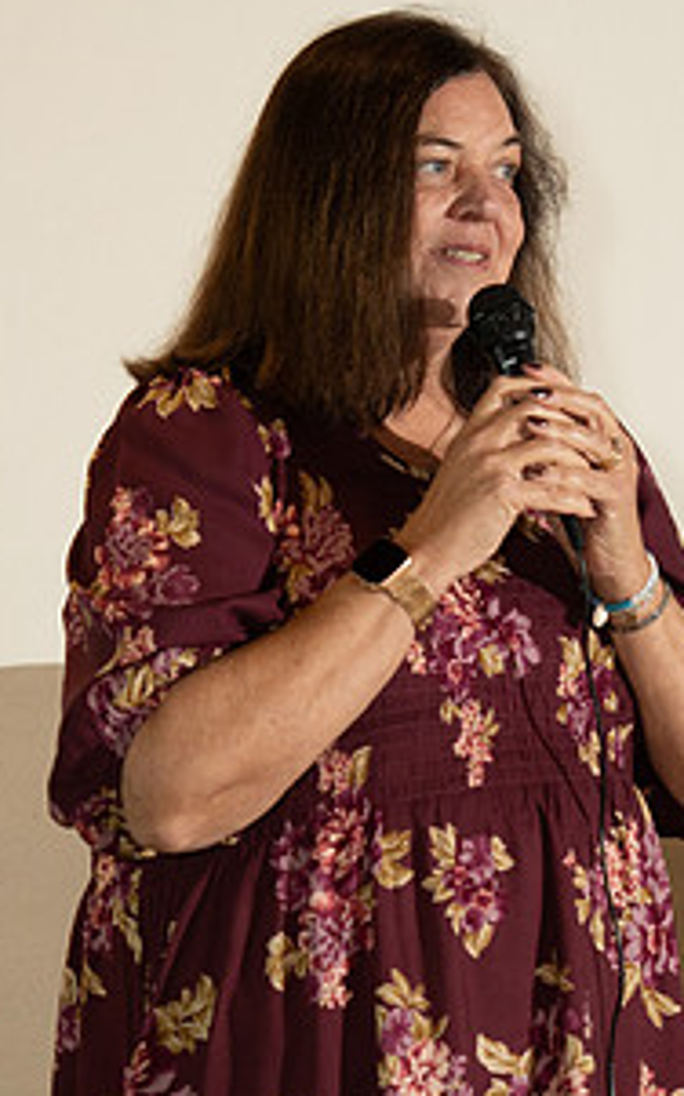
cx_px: 462
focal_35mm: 160
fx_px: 4774
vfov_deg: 13.1
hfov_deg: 8.2
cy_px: 652
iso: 1600
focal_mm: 70
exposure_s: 1/100
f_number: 2.8
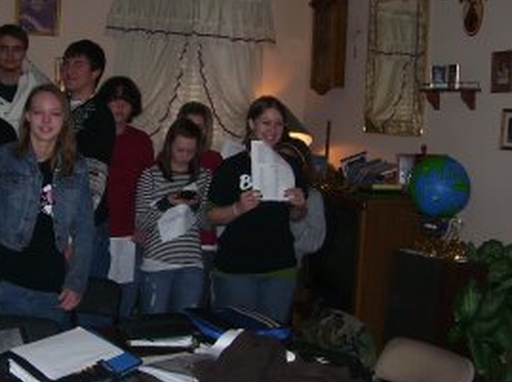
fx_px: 842
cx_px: 173
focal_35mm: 57
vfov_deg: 25.6
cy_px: 154
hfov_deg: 33.5
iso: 80
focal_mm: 5.6
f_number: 2.7
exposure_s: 1/60
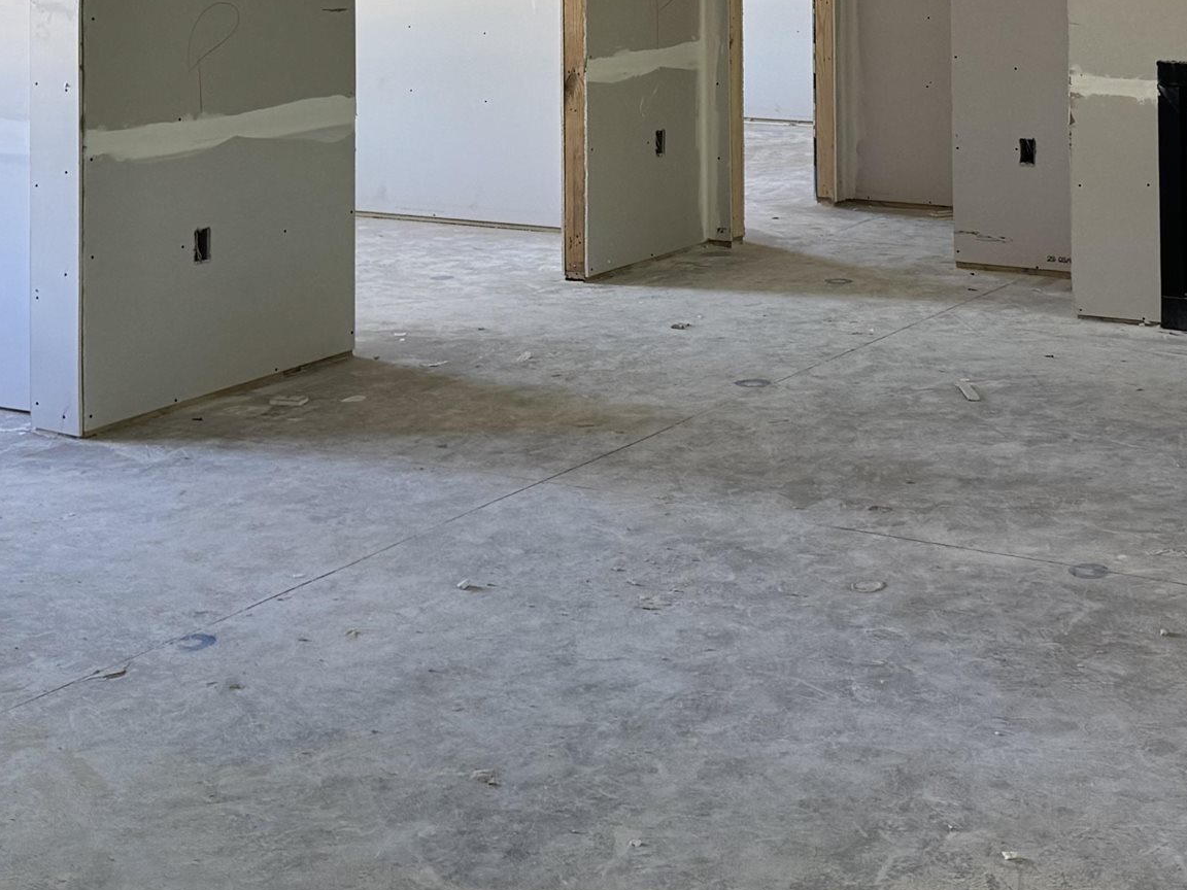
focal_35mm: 64
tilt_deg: -0.1
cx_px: 790
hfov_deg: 30.1
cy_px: -142
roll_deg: +0.5
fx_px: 2195
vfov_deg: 21.5
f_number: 1.78
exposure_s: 1/121
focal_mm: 6.76
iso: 200
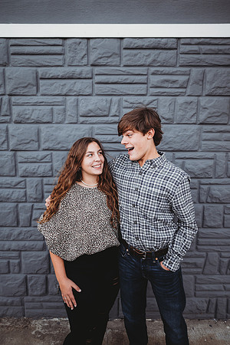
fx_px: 230
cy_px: 172
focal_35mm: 24
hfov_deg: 53.1
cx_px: 115
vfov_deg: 73.7
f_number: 2.2
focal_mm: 24
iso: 160
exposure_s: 1/200
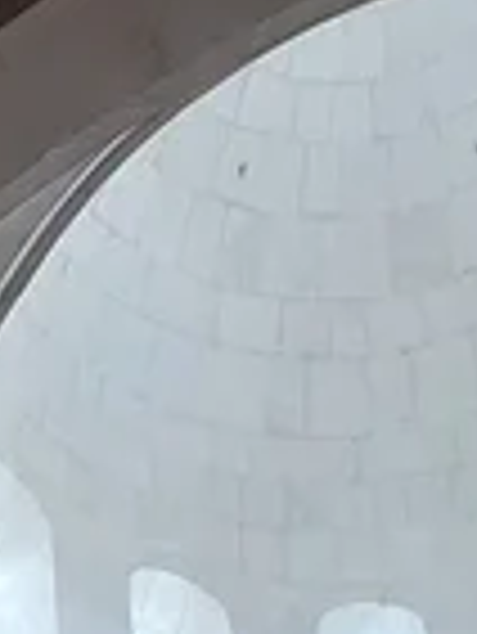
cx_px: -108
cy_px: 2273
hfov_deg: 8.4
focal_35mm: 174
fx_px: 3192
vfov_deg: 8.3
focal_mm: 5.54
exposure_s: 1/50
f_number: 1.8
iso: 320
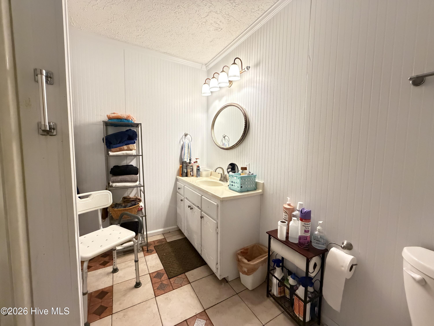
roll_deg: -0.4
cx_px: 217
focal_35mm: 14
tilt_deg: -4.7
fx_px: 176
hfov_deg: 102.1
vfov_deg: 85.7
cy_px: 163
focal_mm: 2.22
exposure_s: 1/40
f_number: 2.2
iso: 1000
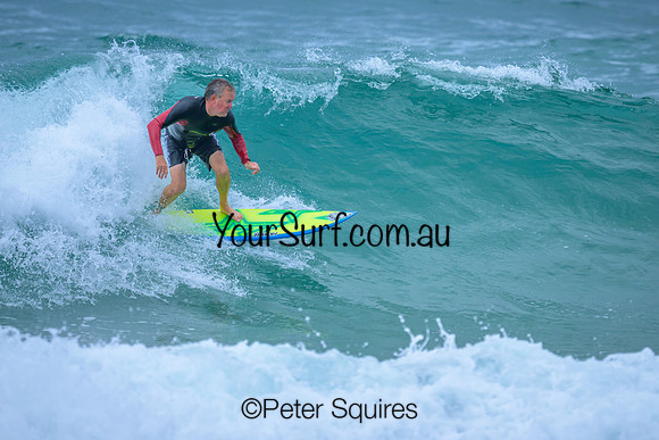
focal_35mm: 1099
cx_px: 334
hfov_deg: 1.9
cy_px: 191
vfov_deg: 1.3
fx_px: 20126
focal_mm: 800
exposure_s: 1/2000
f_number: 6.3
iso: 360
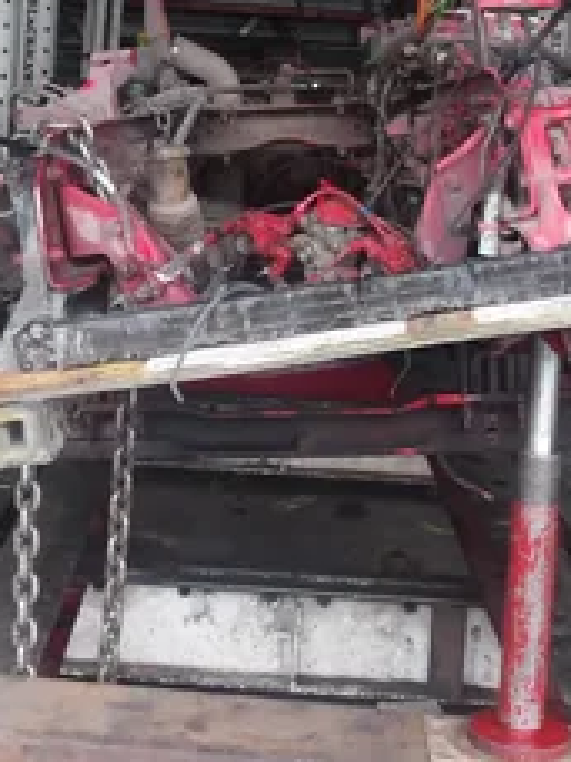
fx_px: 1562
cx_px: 224
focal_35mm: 71
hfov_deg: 20.7
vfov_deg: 27.0
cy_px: 177
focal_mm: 4.9
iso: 250
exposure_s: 1/60
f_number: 3
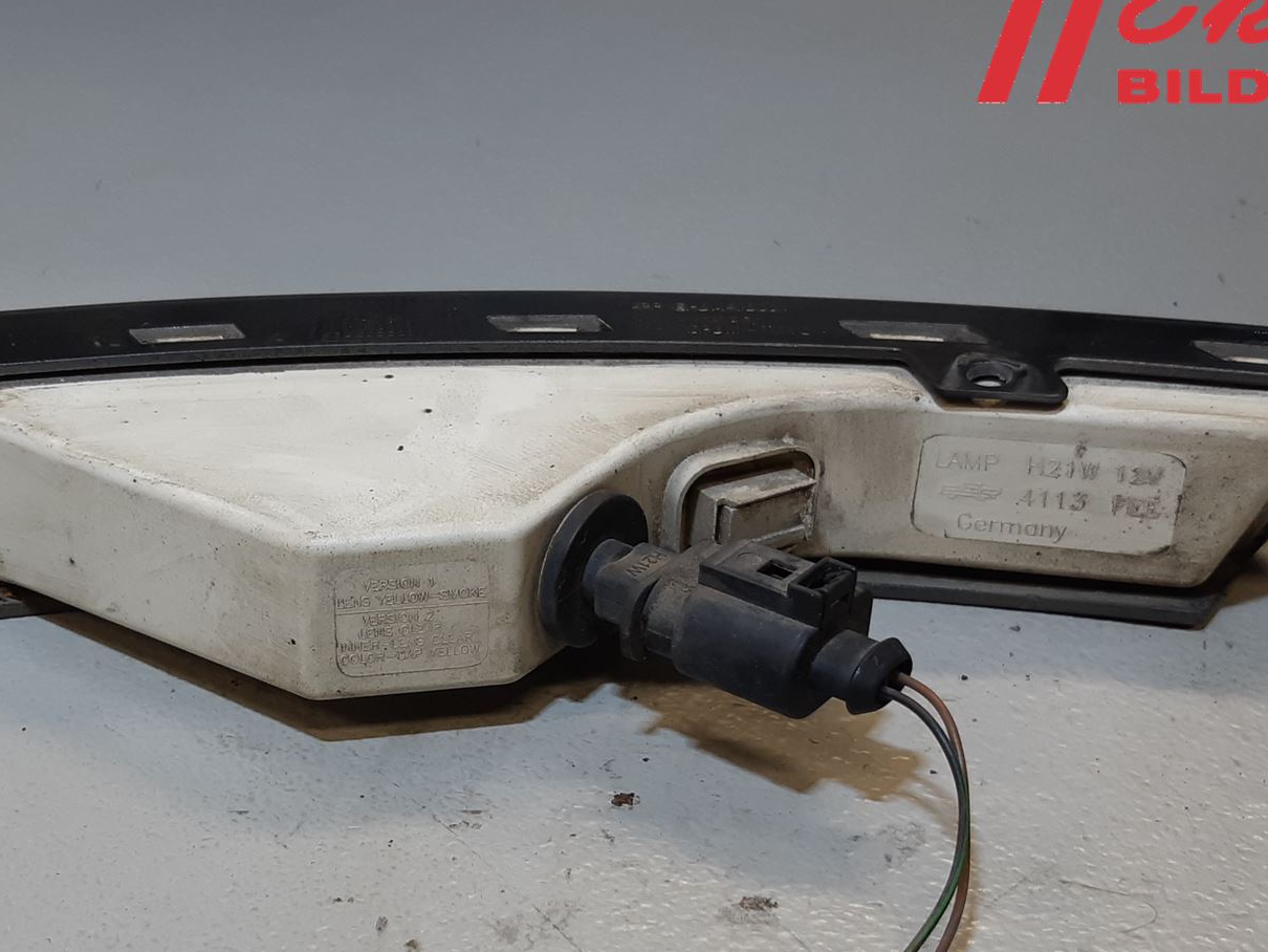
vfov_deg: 32.2
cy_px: 731
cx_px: 547
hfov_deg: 42.8
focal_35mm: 44
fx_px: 1612
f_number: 1.7
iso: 64
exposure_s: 1/100
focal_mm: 3.93
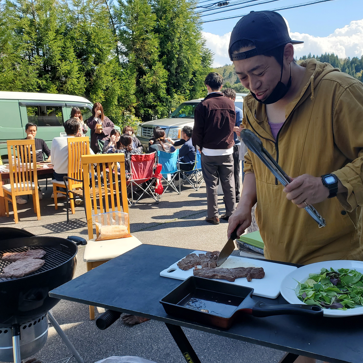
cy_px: 180
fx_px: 368
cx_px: 223
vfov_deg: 52.5
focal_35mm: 31
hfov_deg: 52.1
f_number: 2.4
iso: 50
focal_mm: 4.3
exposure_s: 1/526
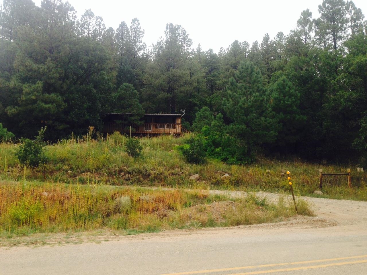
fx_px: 350
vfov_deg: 42.9
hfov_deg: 55.4
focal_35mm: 33
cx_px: 184
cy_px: 138
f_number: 2.4
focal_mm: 4.12
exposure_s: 1/417
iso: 50
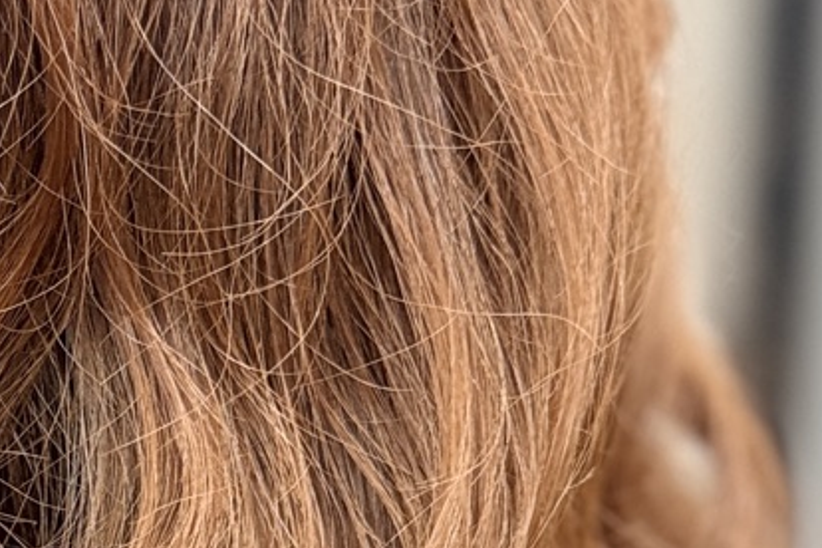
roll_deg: +4.5
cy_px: 687
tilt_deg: -26.0
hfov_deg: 18.9
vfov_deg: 12.6
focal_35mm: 106
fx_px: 2420
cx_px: 56
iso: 400
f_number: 1.78
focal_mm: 6.76
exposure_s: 1/60
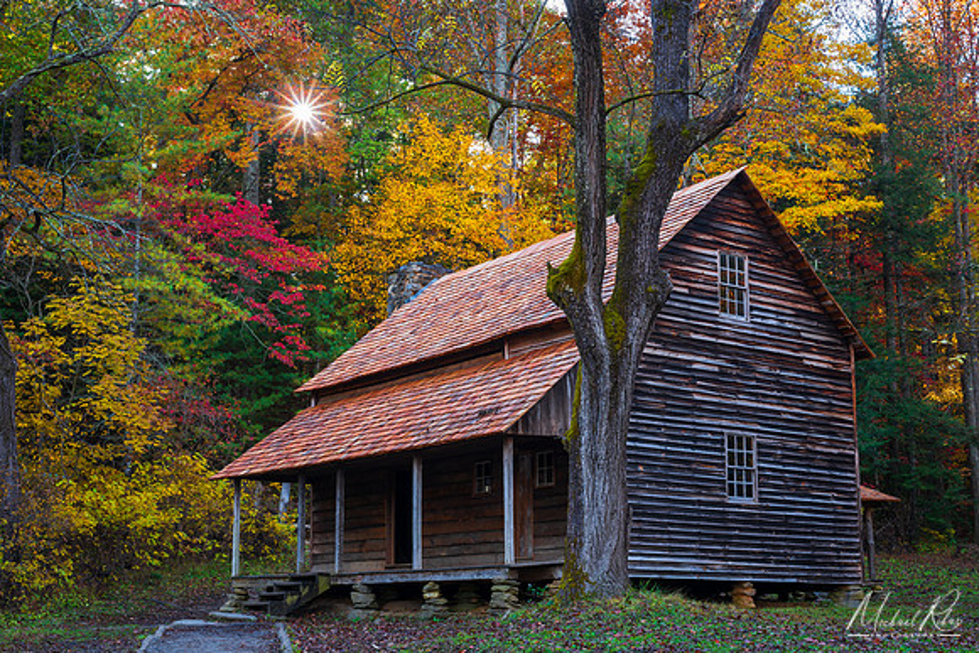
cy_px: 326
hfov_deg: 39.6
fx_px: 1360
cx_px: 490
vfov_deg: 27.0
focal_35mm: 50
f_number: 16
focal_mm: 50
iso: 64
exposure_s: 1/2.5
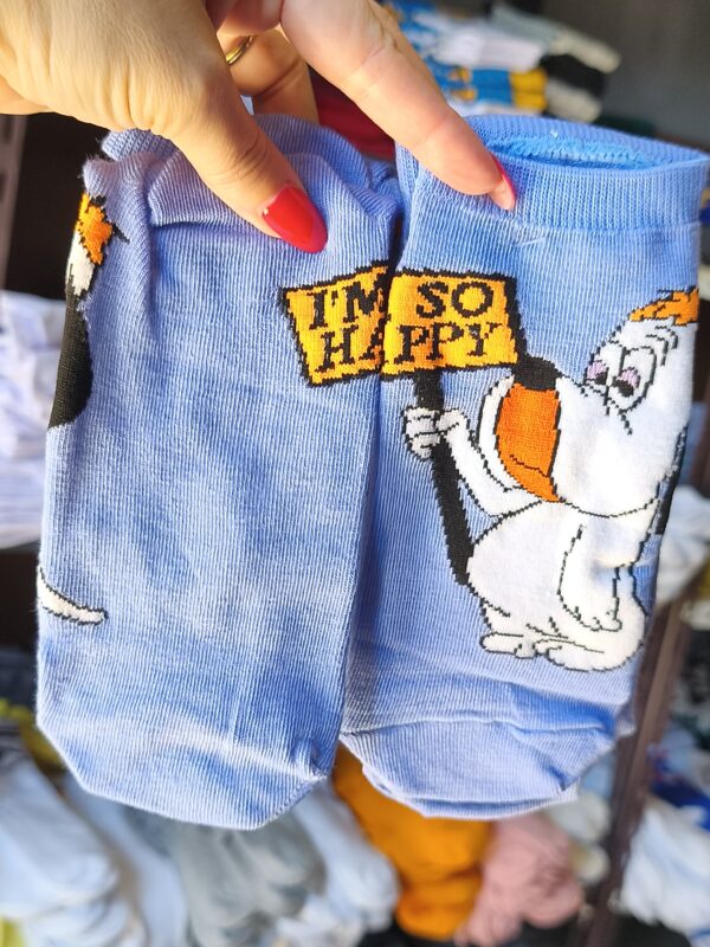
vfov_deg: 41.2
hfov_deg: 31.5
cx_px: 355
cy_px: 474
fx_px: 1258
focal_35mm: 46
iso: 400
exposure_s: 1/100
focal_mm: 6.18
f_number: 1.65
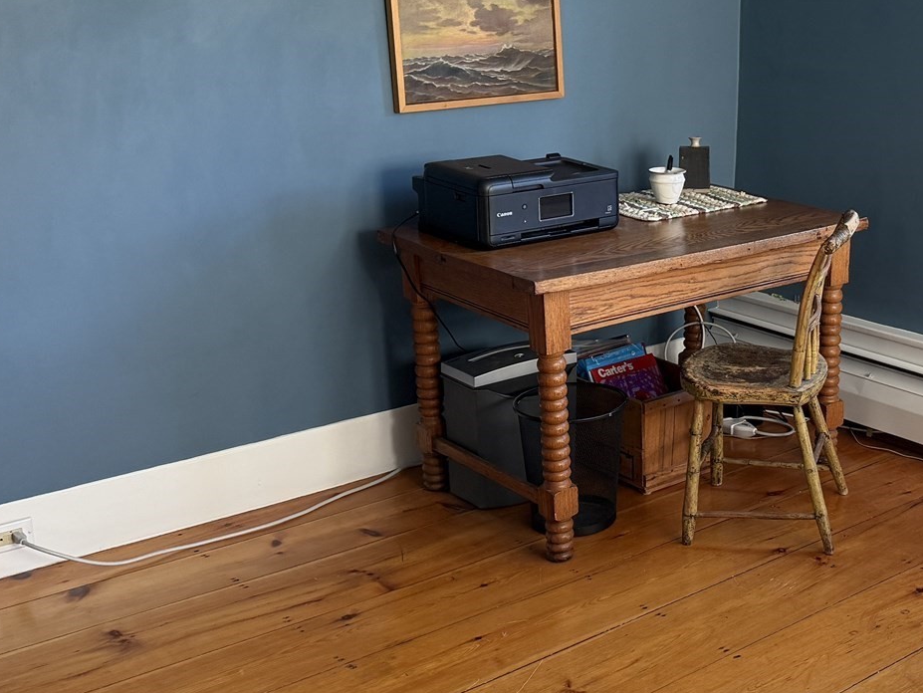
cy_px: 281
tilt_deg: -12.6
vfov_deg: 27.5
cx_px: 800
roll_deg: -1.1
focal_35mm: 53
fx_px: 1414
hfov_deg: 34.5
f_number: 1.78
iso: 200
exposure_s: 1/76
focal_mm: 6.76
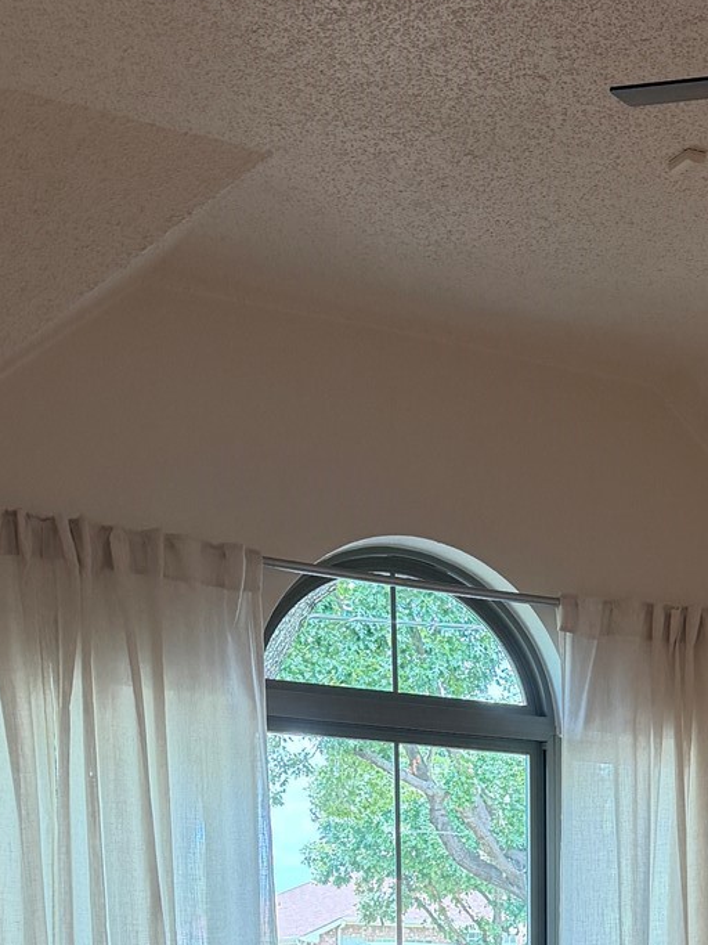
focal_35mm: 72
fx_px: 1964
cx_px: 708
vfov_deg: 24.4
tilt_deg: -4.3
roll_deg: +0.0
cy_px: 1153
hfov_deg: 19.8
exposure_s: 1/199
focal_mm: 6.76
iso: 200
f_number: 1.78
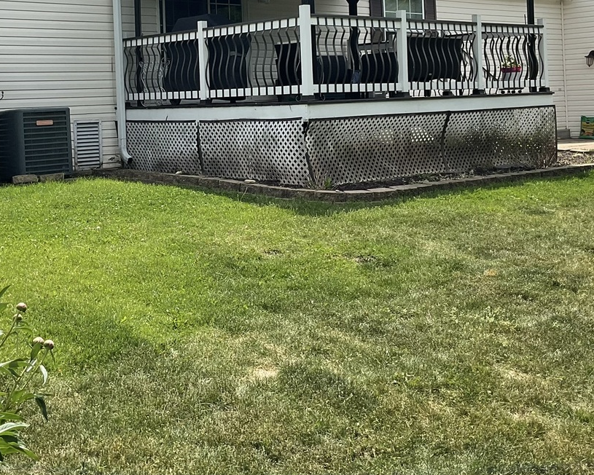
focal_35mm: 50
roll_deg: +1.3
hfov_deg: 37.0
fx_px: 879
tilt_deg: +0.7
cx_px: 205
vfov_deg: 29.5
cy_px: 90
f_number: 1.8
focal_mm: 3
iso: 16
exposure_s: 1/2667
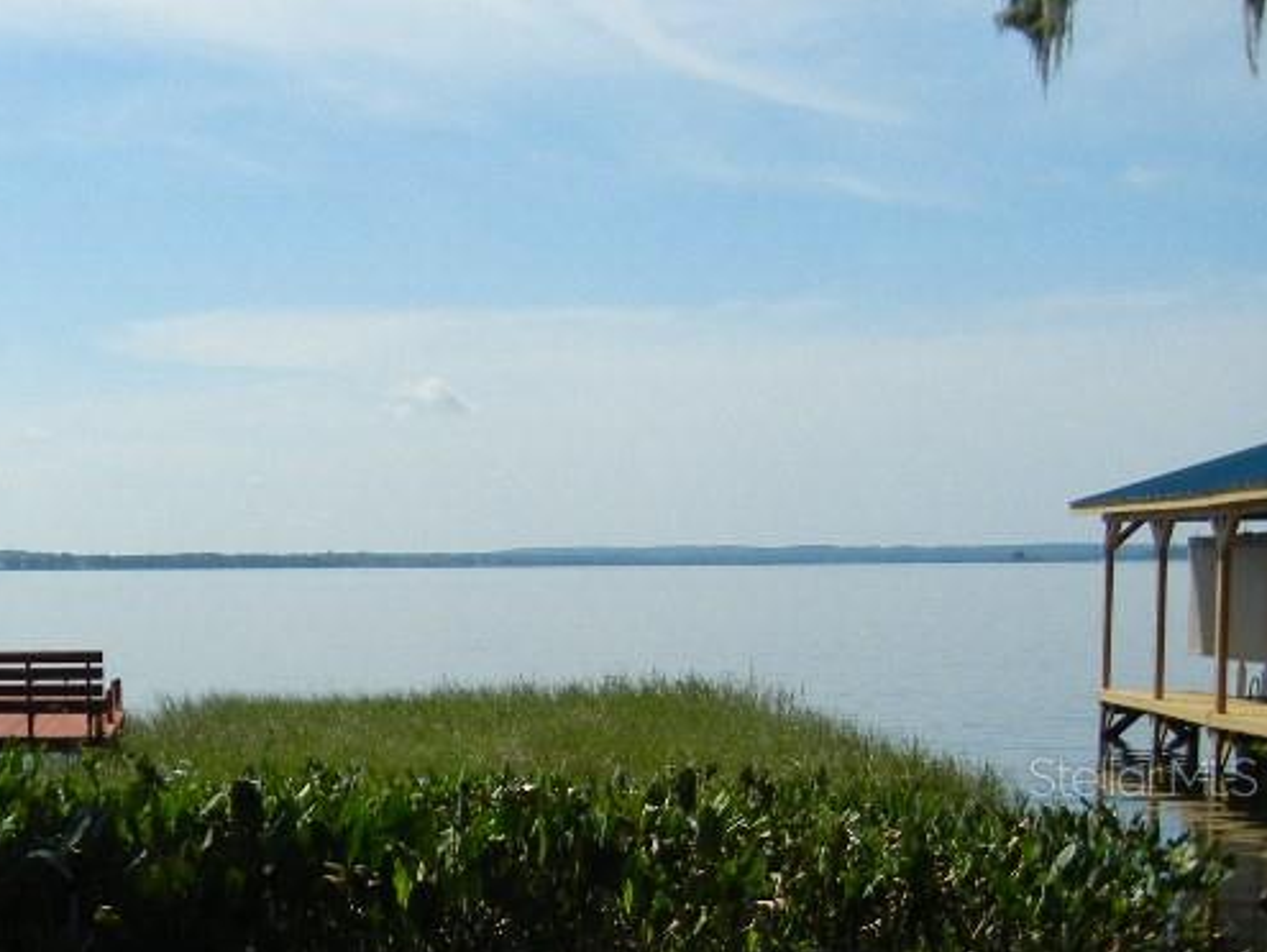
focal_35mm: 62
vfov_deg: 23.3
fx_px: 2271
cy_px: 775
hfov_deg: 28.9
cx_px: -41
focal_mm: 5.4
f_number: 7
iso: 160
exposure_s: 1/658
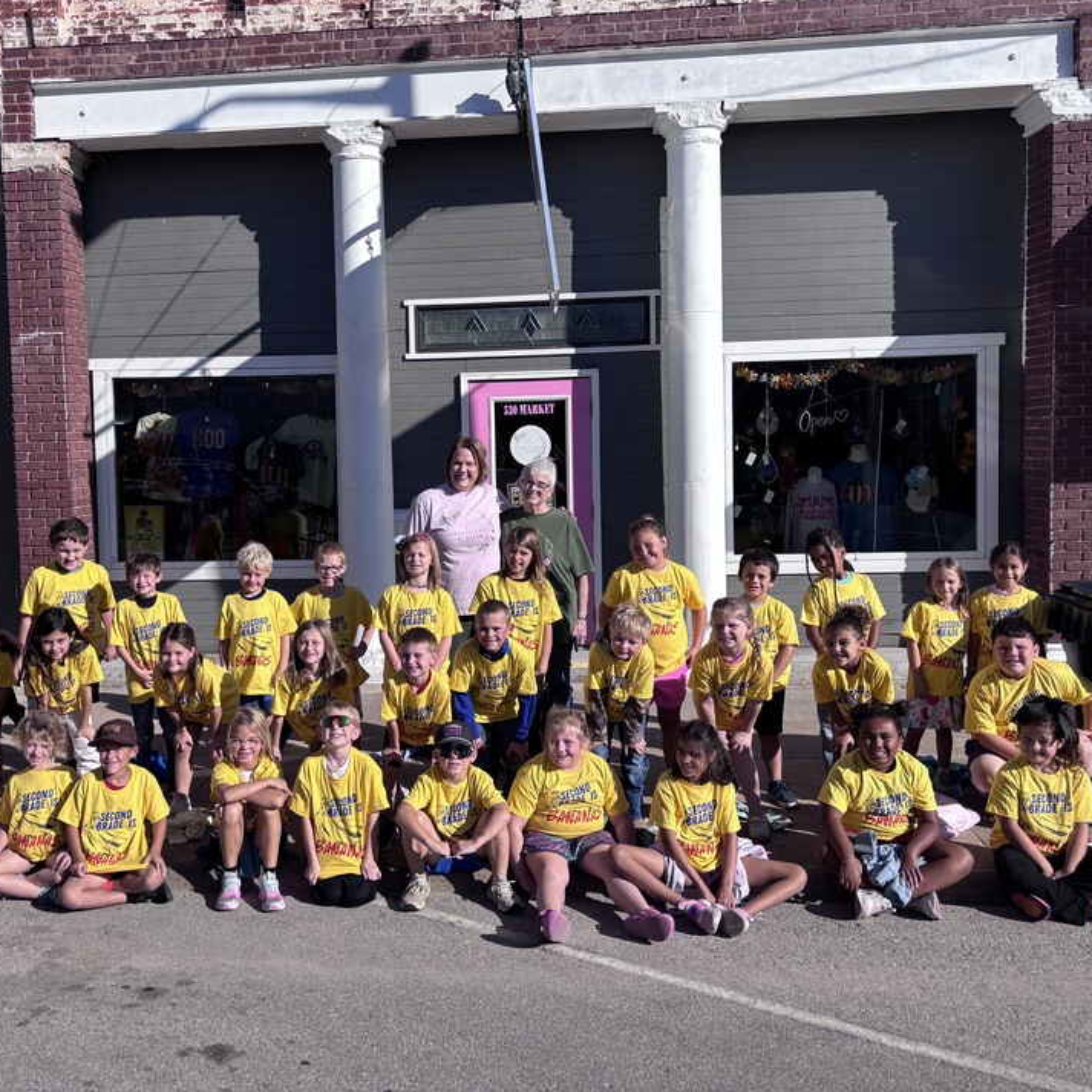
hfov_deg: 49.3
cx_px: 418
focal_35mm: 33
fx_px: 1178
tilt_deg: -3.5
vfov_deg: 49.7
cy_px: 505
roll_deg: +1.5
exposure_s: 1/4425
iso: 50
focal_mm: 5.96
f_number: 1.6
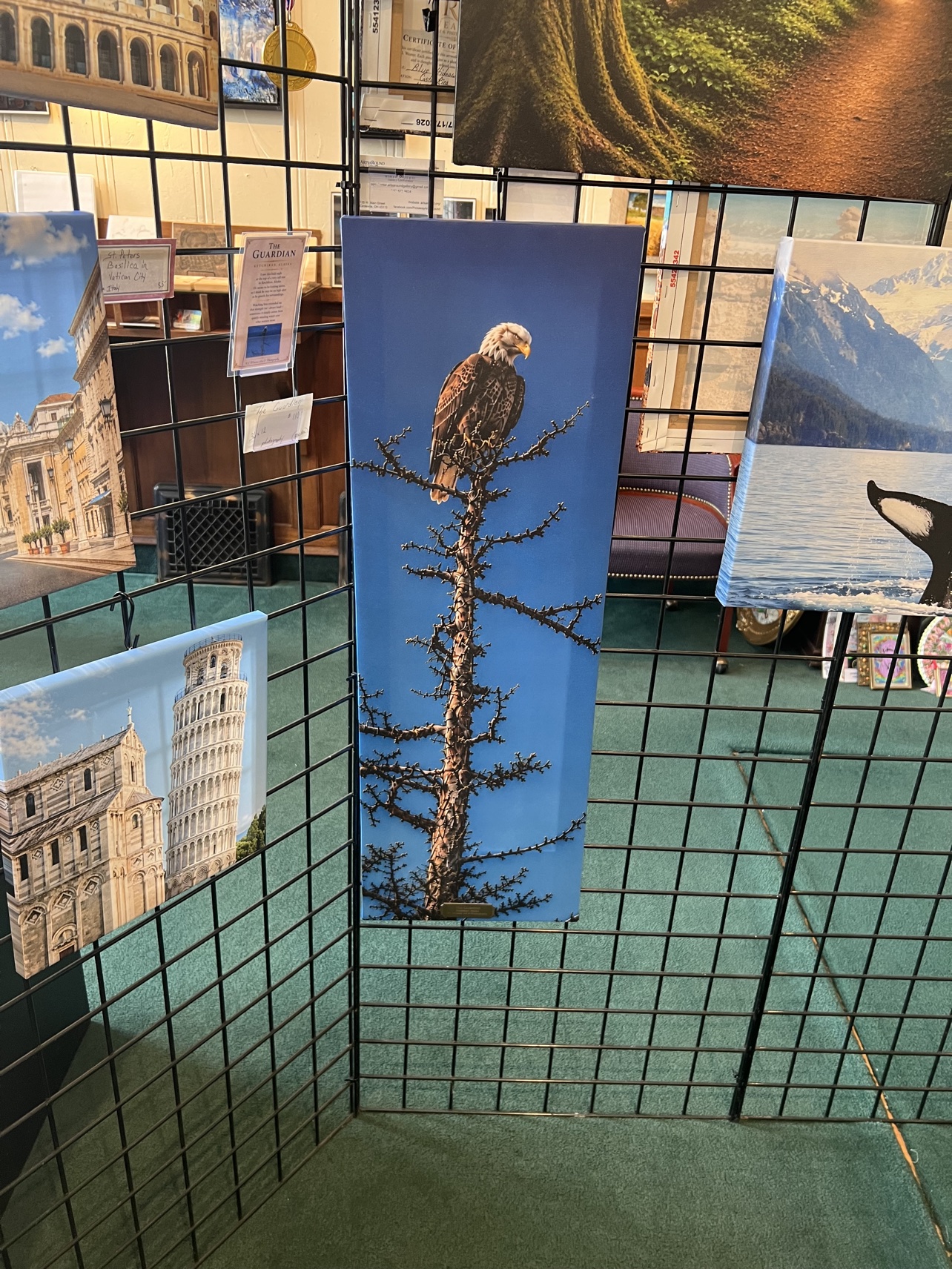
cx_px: 476
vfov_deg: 67.3
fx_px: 953
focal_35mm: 26
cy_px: 634
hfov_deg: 53.1
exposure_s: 1/60
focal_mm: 5.7
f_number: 1.5
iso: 160
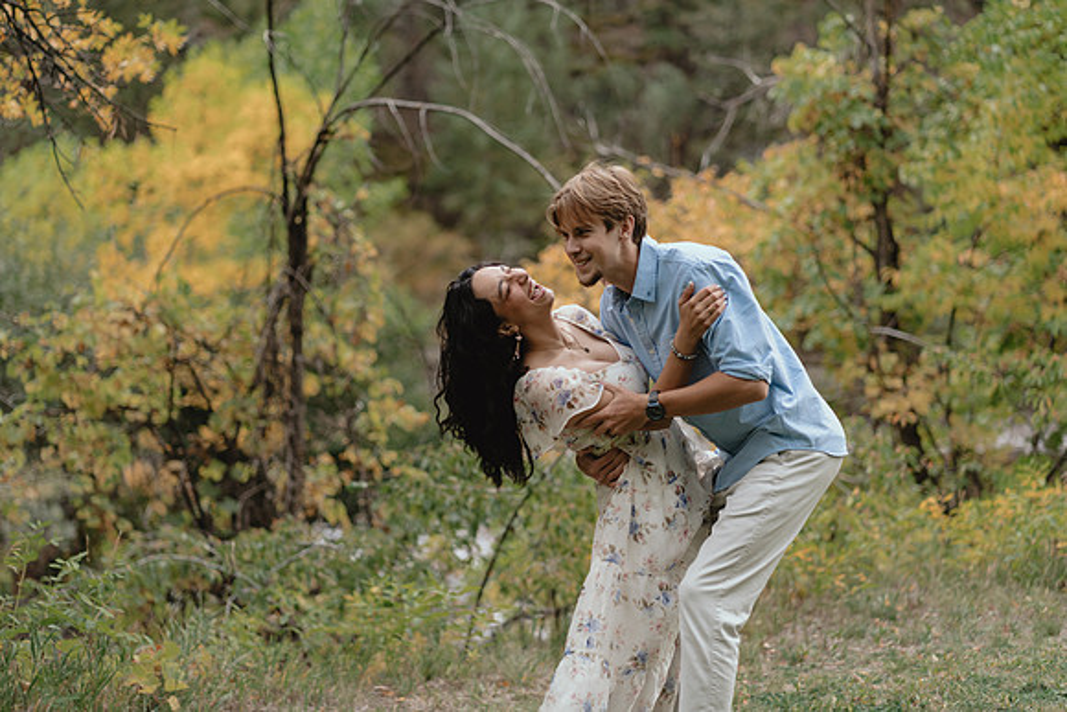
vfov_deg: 16.1
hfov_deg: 23.9
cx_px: 534
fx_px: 2520
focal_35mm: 85
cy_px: 356
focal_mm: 85
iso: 400
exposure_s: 1/200
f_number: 2.2
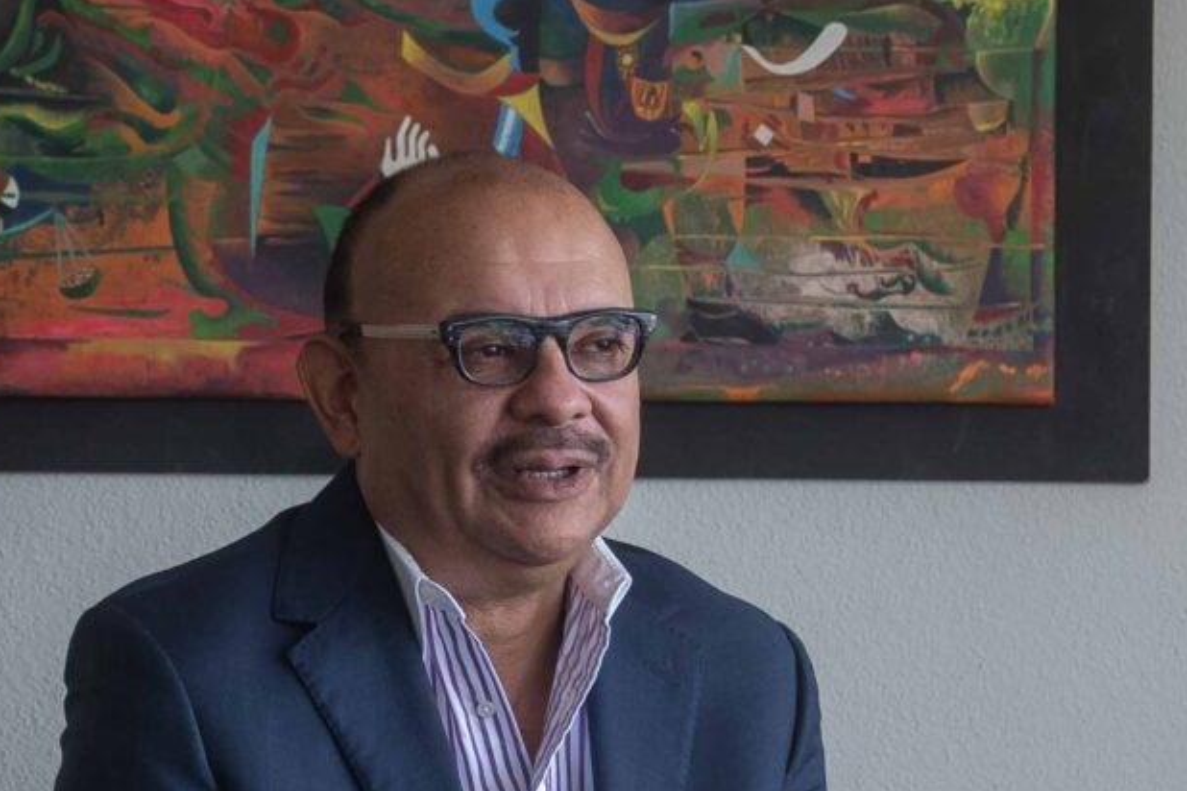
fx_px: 6825
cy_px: 377
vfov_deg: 6.6
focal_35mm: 207
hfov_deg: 9.9
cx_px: 342
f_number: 2.8
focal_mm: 50
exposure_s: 1/250
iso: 800
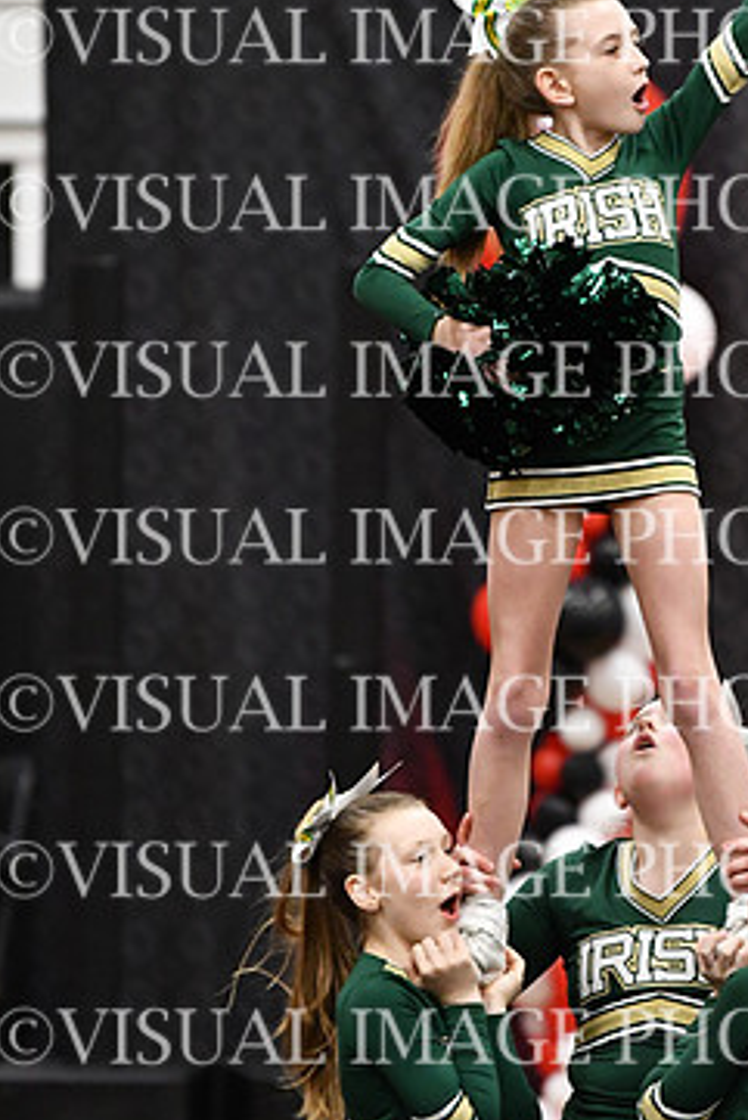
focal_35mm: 434
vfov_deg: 4.7
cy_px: 453
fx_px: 13512
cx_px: 594
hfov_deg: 3.2
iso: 5000
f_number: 2.8
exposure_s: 1/800
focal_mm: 180
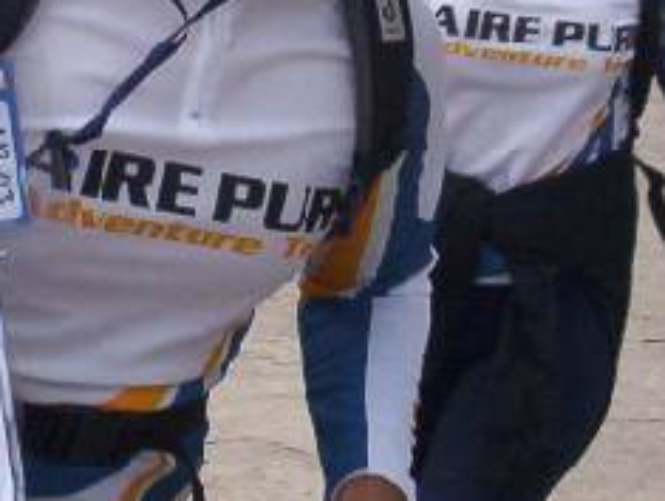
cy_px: -65
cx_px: 99
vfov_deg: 11.1
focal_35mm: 132
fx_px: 2540
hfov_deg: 14.8
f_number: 4.5
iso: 100
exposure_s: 1/400
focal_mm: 6
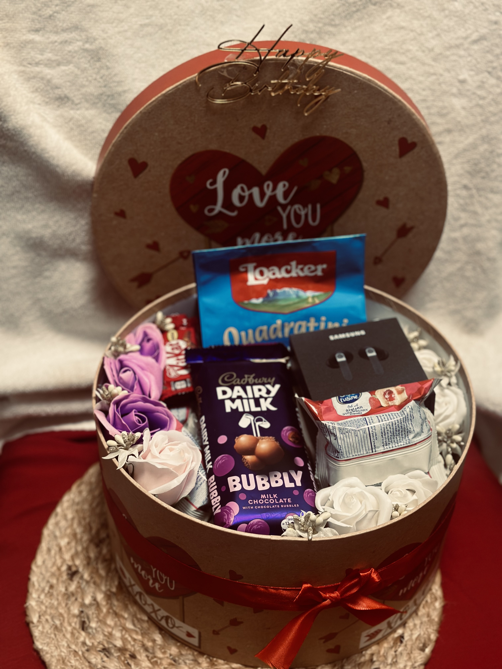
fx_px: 928
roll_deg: -2.3
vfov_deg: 39.7
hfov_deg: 30.3
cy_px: 334
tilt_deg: -41.2
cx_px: 251
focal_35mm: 48
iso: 160
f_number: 1.78
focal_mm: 6.86
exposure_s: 1/50
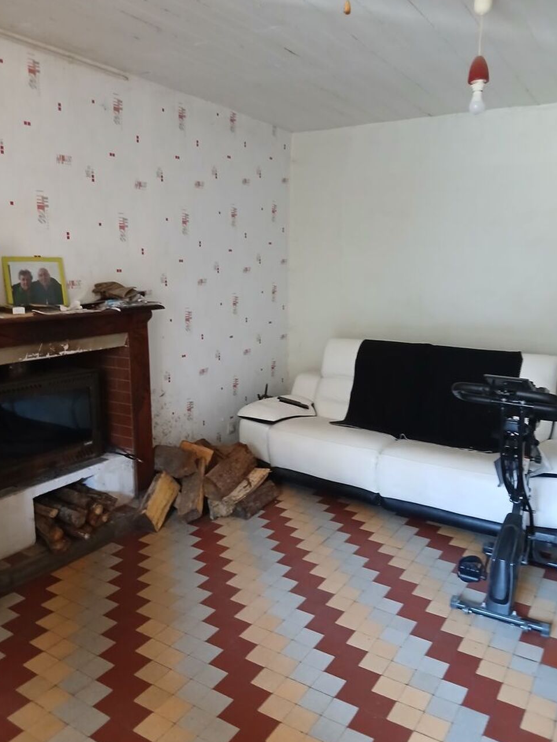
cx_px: 283
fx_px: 579
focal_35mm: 27
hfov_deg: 51.4
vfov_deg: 65.3
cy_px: 381
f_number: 1.8
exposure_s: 1/20
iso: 500
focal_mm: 3.98
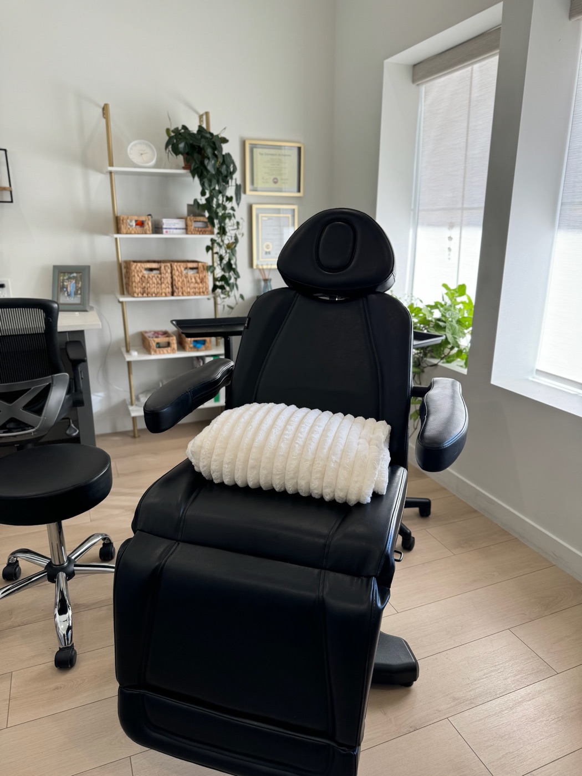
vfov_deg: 71.6
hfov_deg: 56.8
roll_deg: -0.1
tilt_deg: -17.6
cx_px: 291
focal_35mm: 24
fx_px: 538
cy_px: 388
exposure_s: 1/150
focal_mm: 6.76
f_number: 1.78
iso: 64
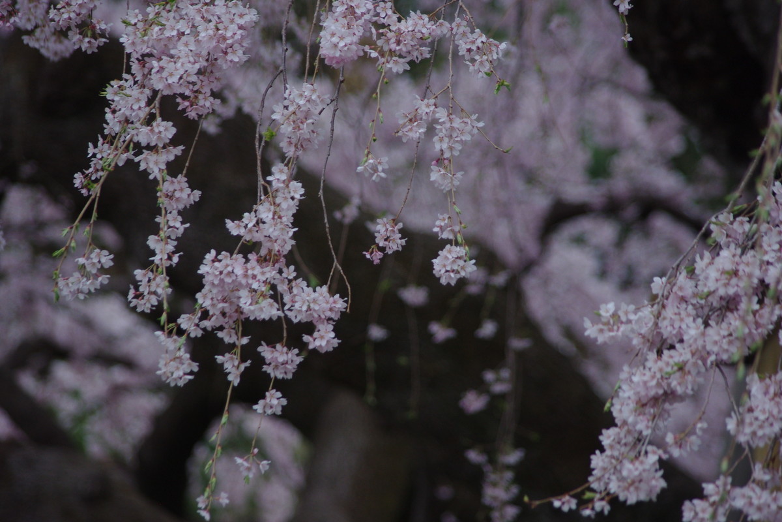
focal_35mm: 255
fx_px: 5539
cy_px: 261
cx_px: 391
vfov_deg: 5.4
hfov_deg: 8.1
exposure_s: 1/250
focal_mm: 170
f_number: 4.5
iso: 800
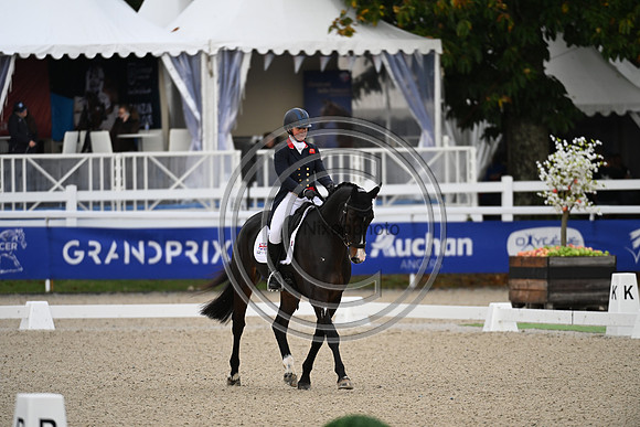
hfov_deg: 5.2
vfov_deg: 3.4
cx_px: 320
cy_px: 214
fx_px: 7112
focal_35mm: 400
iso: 640
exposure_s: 1/1000
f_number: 4.5
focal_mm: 400
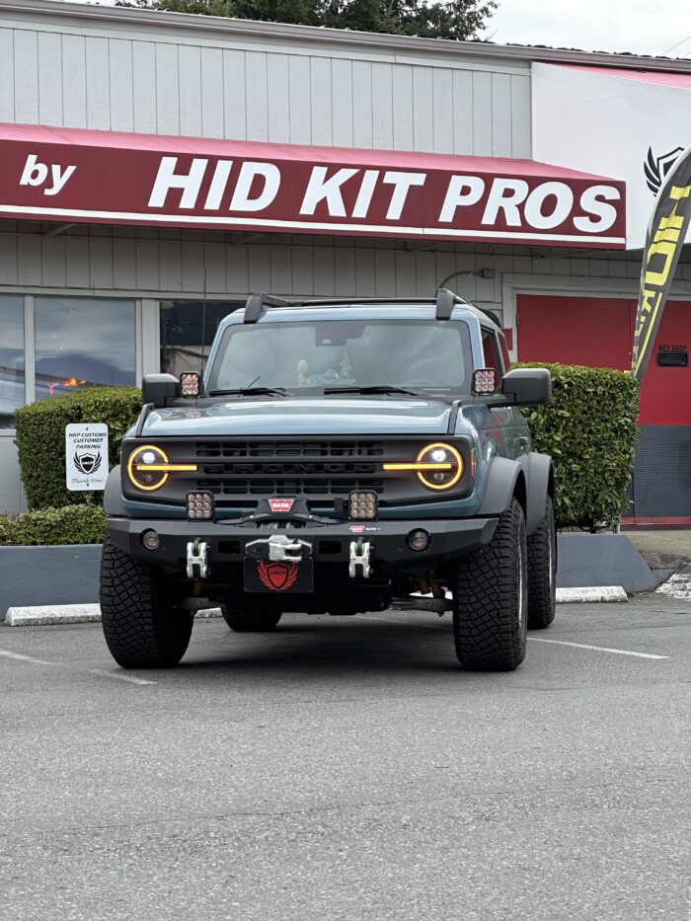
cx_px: 346
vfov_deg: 25.3
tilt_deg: +1.6
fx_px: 2049
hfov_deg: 19.1
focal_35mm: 77
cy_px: 460
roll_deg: +0.3
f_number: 2.8
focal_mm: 9
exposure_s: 1/172
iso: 32
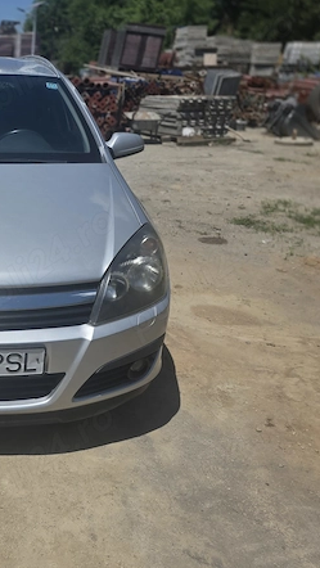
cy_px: 287
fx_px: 512
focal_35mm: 34
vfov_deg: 58.0
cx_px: -60
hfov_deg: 29.9
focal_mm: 6.3
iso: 64
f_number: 1.7
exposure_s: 1/7944
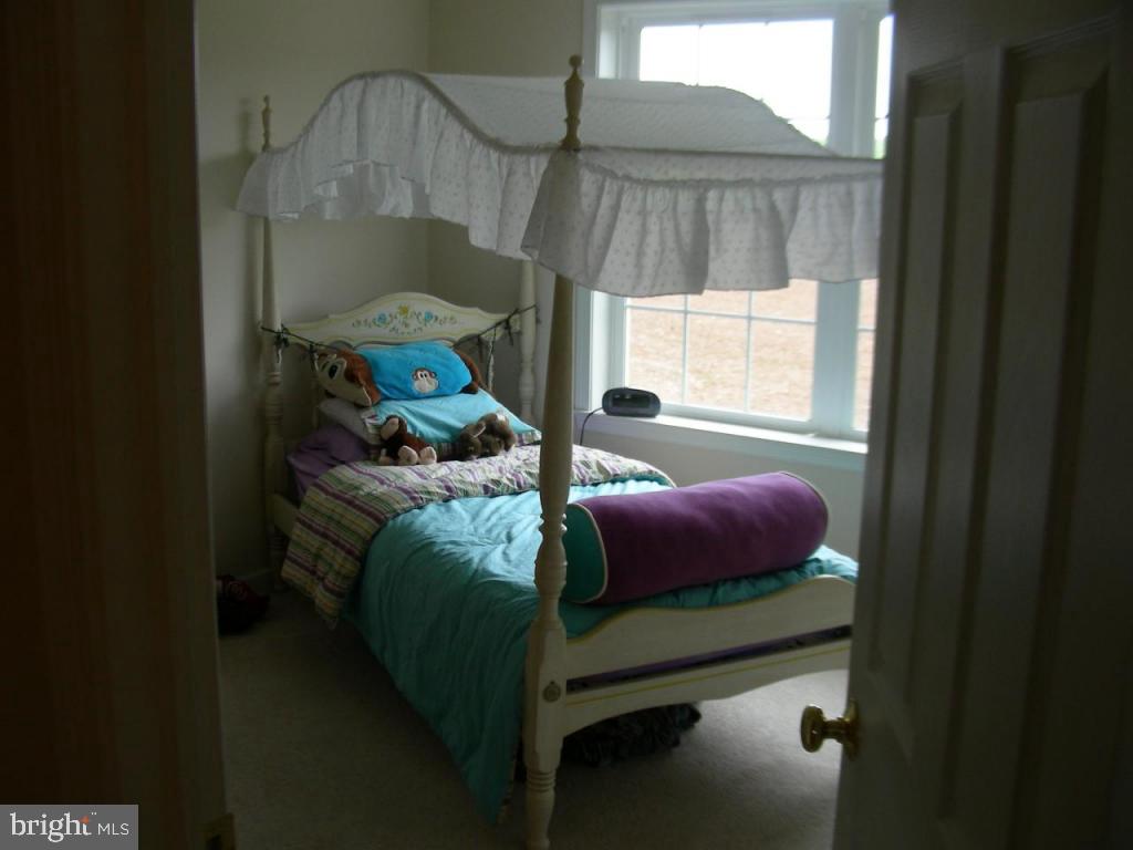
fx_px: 1244
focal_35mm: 38
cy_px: 425
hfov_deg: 49.0
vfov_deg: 37.7
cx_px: 566
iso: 50
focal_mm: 6.3
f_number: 3.5
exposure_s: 1/37.2
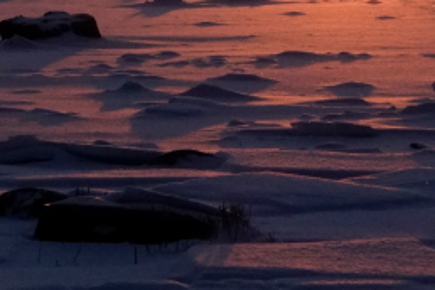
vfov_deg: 5.0
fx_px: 3335
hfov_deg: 7.5
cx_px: 153
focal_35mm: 276
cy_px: -34
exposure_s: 1/1250
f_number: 11
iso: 1250
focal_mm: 28.91
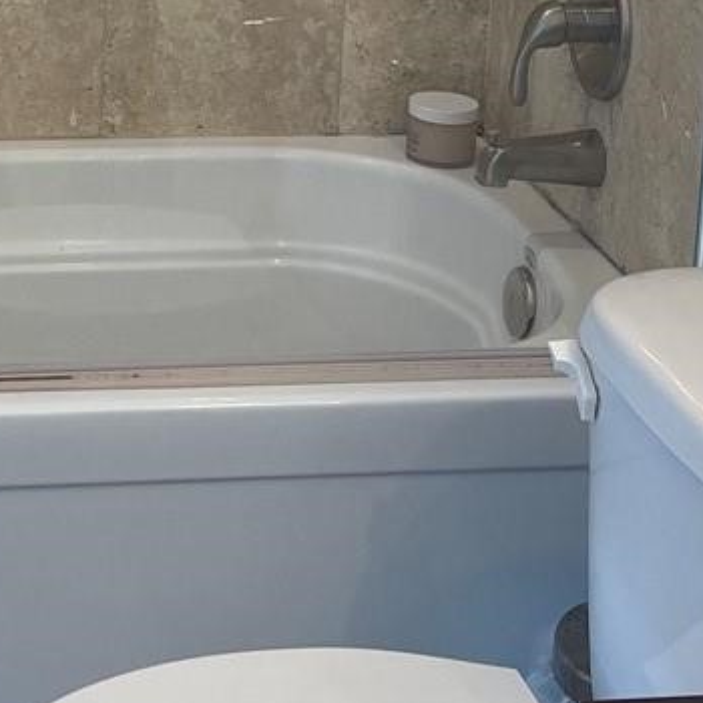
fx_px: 2413
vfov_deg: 15.9
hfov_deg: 16.4
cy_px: -167
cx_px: 82
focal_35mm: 105
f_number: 1.6
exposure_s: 1/120
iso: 100
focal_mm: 5.1
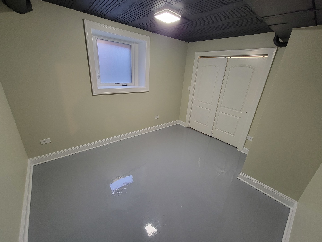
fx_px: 121
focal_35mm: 13
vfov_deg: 89.9
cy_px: 121
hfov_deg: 106.2
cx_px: 161
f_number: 2.2
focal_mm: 2.2
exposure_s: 1/30
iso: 320
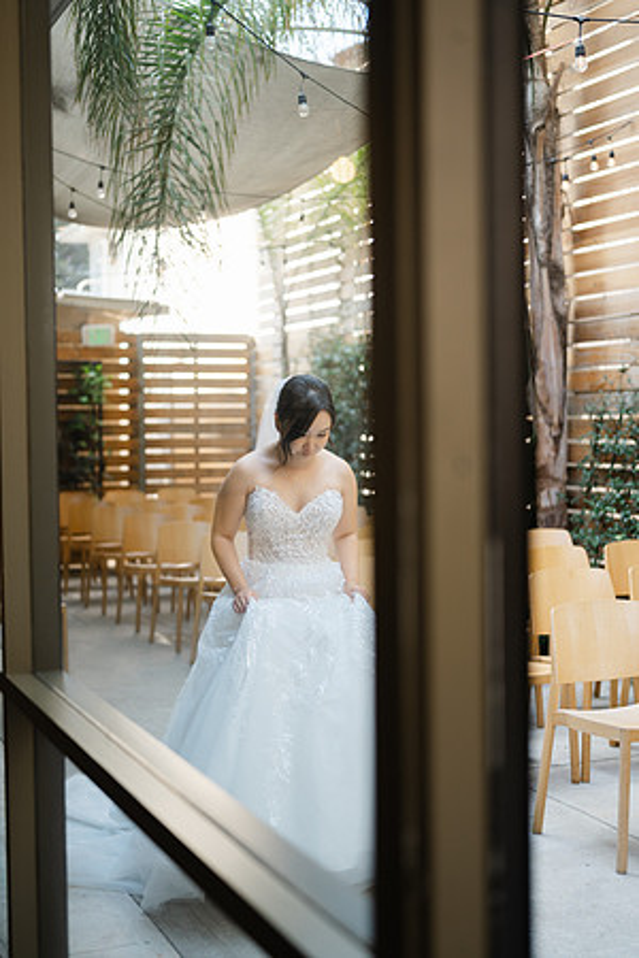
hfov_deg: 27.0
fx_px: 1331
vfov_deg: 39.6
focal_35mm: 50
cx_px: 320
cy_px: 479
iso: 125
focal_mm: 50
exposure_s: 1/200
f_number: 1.8
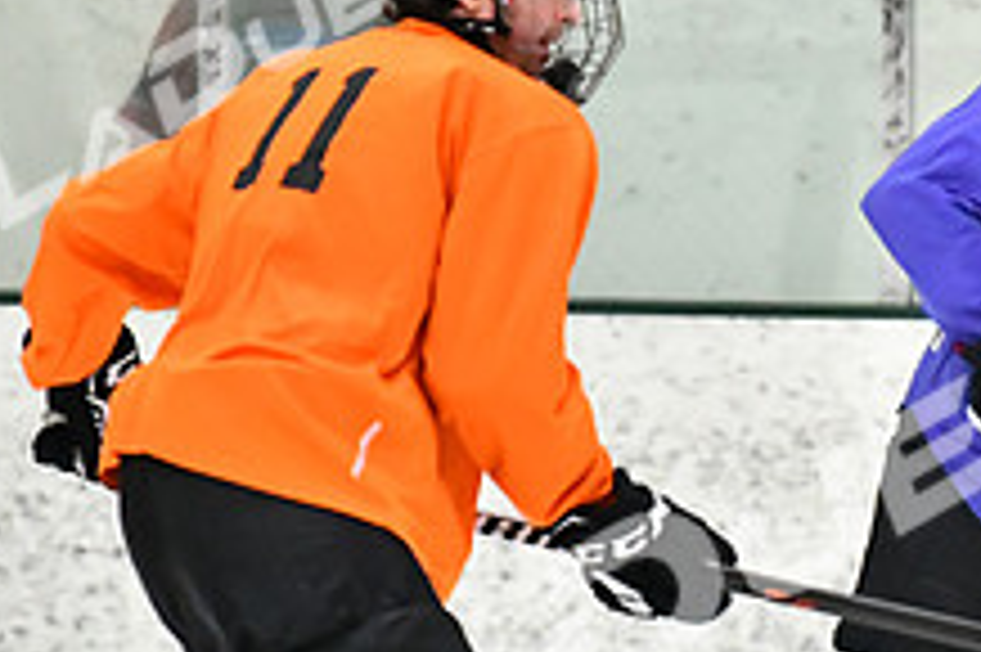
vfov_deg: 1.8
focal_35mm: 759
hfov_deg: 2.7
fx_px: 20667
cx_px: 810
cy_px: 488
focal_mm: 190
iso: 6400
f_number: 2.8
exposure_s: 1/1600
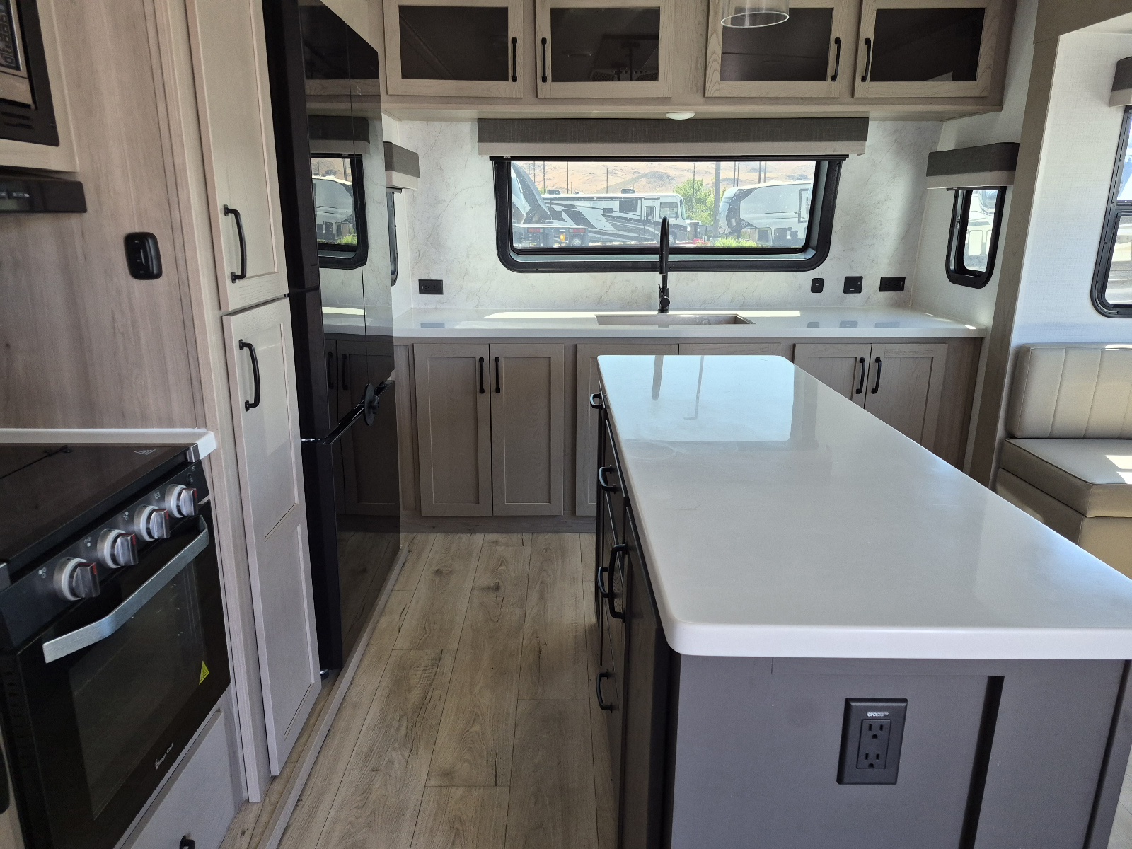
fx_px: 752
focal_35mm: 23
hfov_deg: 73.9
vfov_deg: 58.9
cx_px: 566
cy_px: 424
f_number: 1.8
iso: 250
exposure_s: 1/120
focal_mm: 5.4
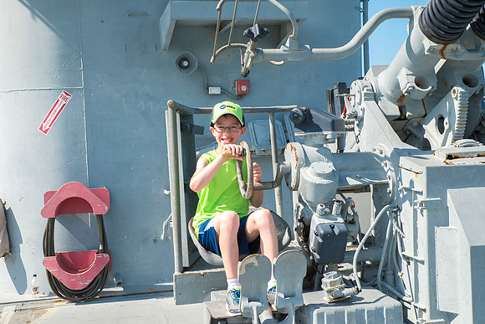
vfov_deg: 26.0
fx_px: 701
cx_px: 242
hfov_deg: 38.2
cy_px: 162
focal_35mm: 52
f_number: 13
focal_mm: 52
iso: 1000
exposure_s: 1/640
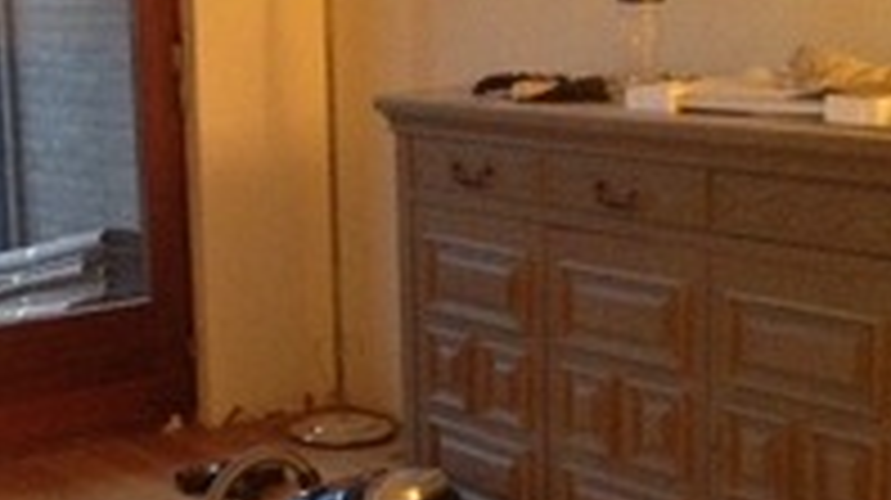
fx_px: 2077
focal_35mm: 88
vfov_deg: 13.7
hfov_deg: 23.5
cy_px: 336
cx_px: 83
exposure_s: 1/15
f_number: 2.4
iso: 800
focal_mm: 4.28
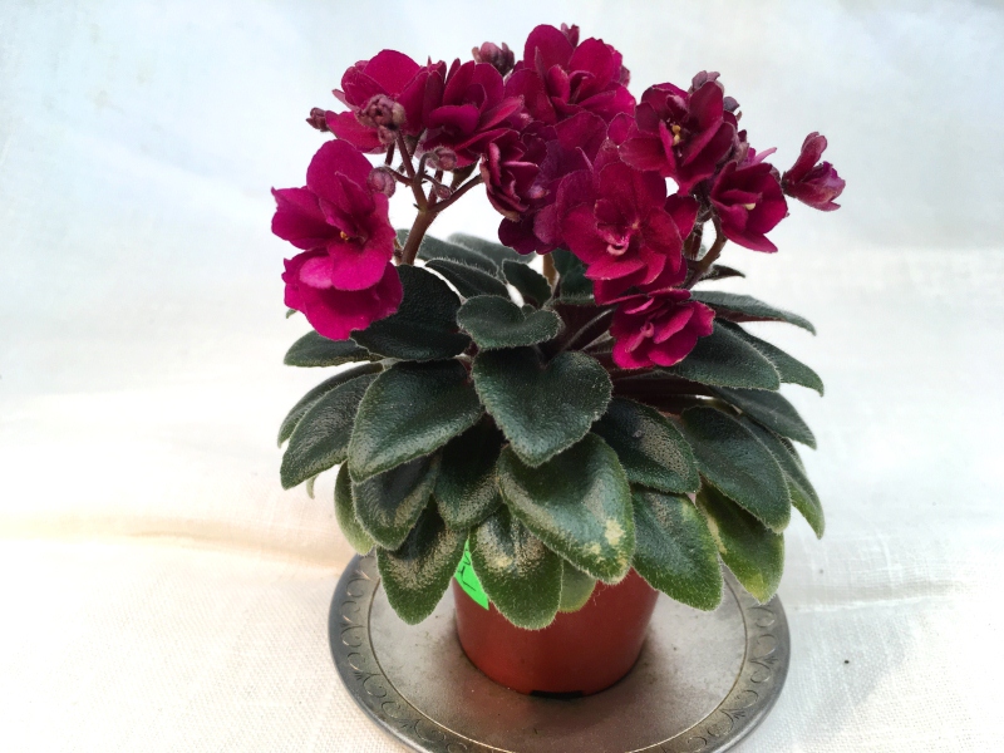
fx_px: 841
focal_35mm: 29
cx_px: 502
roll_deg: -0.7
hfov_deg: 61.7
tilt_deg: -23.7
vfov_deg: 48.2
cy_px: 376
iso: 40
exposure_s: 1/100
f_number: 2.2
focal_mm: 4.15
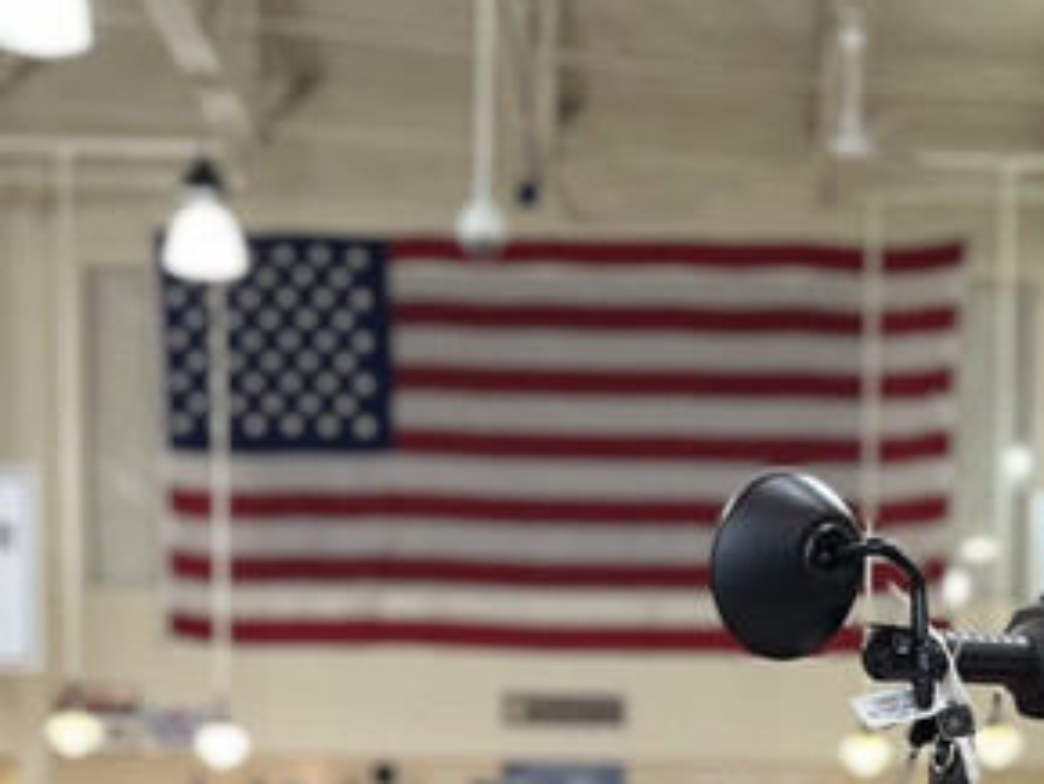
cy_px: 1250
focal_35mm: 96
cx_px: 800
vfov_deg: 14.2
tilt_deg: -6.1
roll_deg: +0.2
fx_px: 2897
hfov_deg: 20.3
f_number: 1.6
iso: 125
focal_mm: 5.1
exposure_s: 1/60
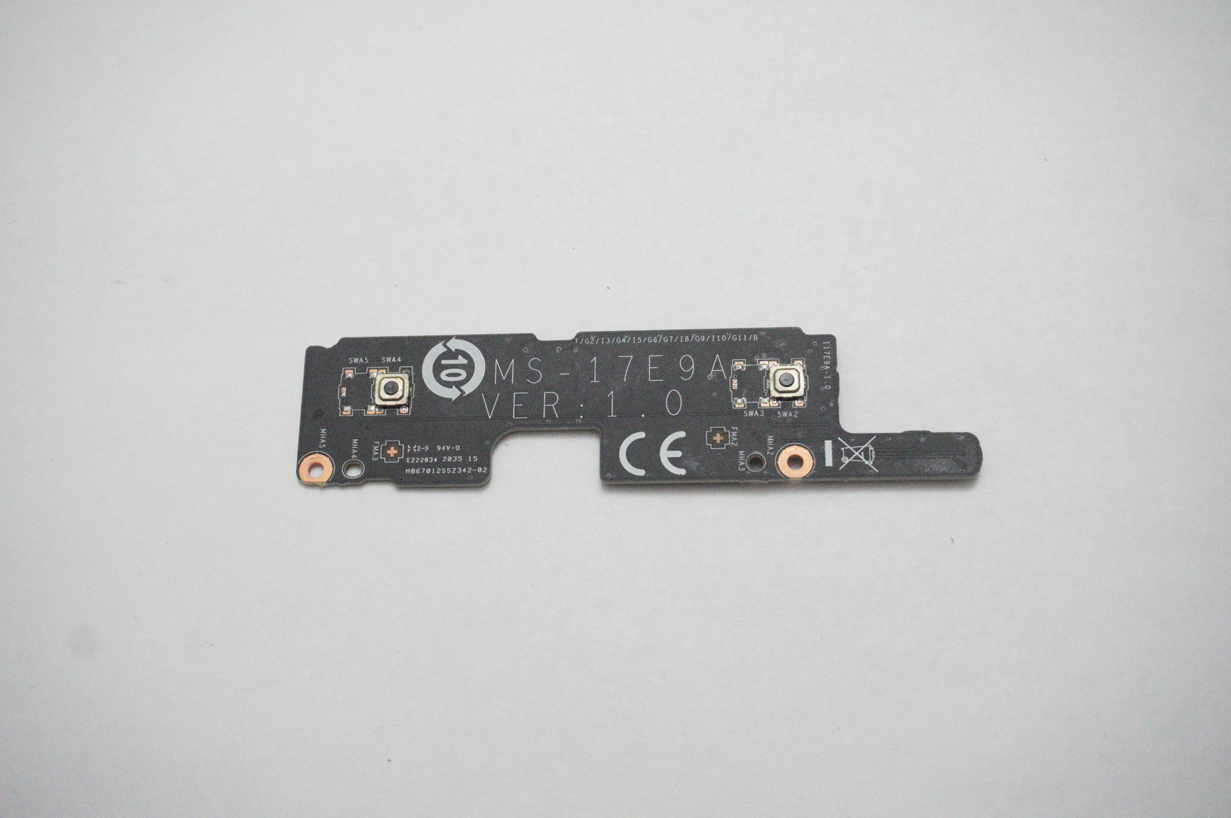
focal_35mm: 48
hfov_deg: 41.1
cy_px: 409
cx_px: 616
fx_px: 1640
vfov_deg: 28.0
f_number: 5.6
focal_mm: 32
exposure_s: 1/200
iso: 12800
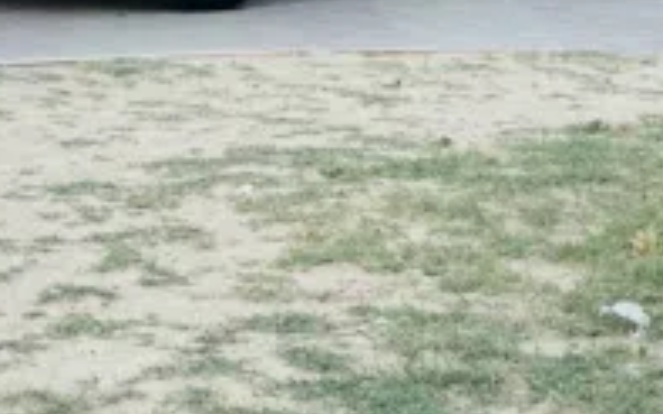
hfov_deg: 12.6
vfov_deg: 7.7
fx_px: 2999
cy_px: -226
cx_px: 202
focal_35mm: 166
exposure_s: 1/100
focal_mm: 9
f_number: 2.8
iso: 320
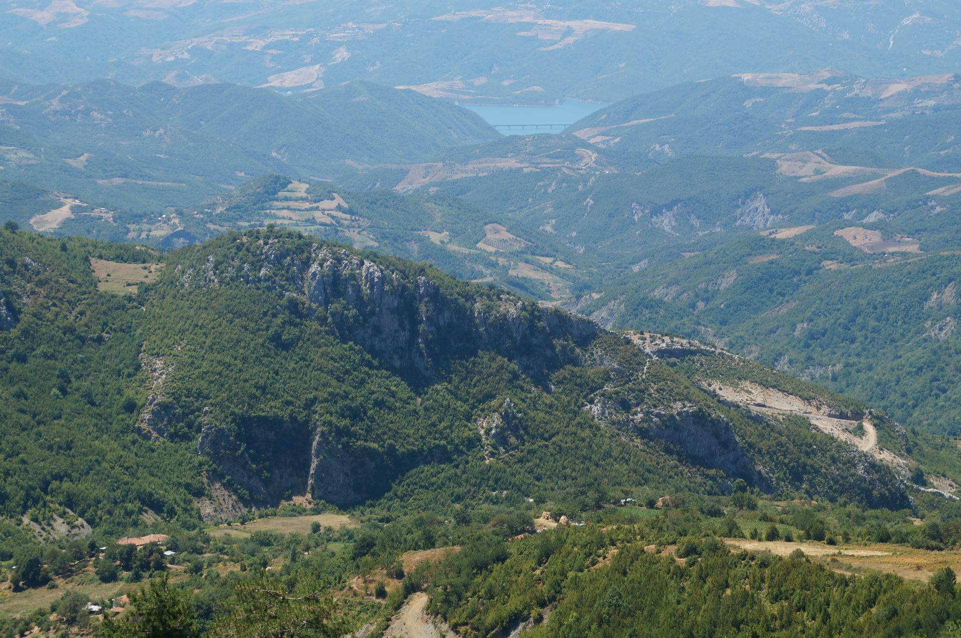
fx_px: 3000
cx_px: 480
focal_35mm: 112
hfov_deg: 18.2
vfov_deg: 12.2
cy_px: 319
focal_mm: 75
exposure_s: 1/160
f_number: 9
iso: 100
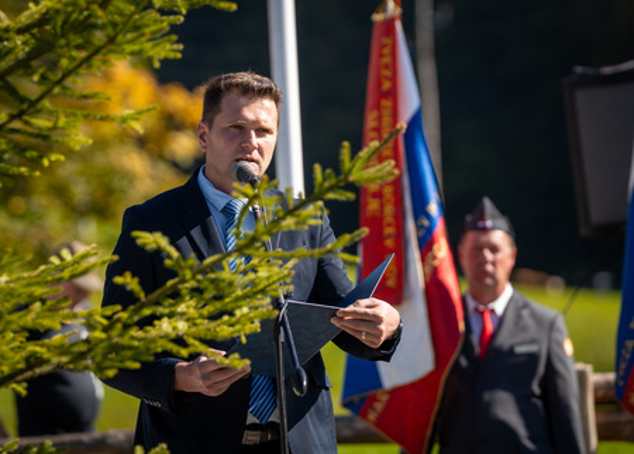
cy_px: 160
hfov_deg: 7.4
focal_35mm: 271
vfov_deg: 5.3
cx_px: 275
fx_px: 4885
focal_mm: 200
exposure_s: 1/1600
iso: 100
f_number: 4
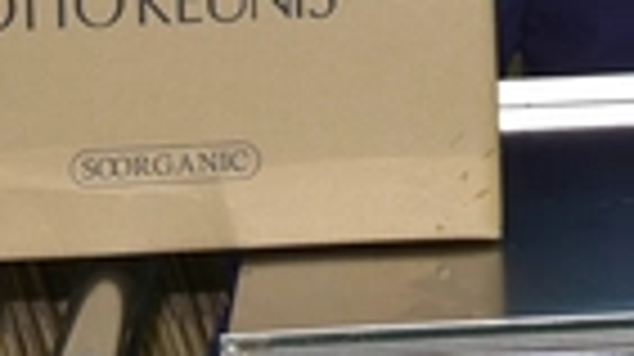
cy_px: -638
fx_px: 4132
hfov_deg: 8.7
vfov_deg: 4.7
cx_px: 562
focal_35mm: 246
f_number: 7.1
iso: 1000
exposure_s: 1/30
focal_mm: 46
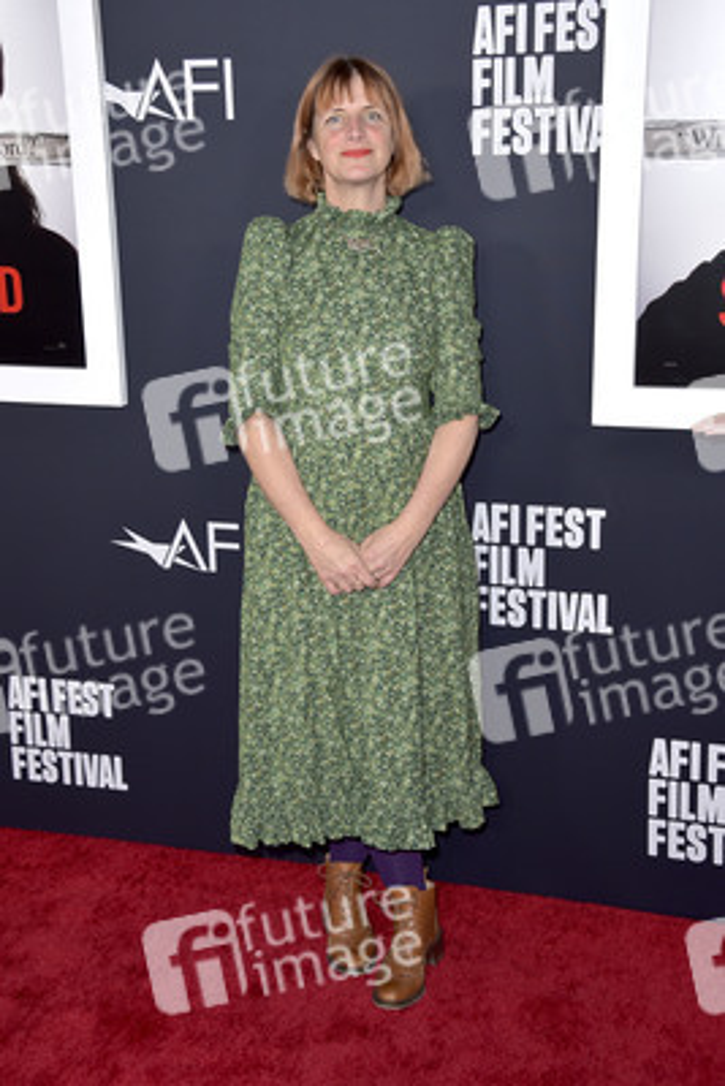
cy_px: 543
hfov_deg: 28.1
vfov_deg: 41.1
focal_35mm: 48
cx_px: 362
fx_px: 1449
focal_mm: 48
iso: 500
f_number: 6.3
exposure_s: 1/200
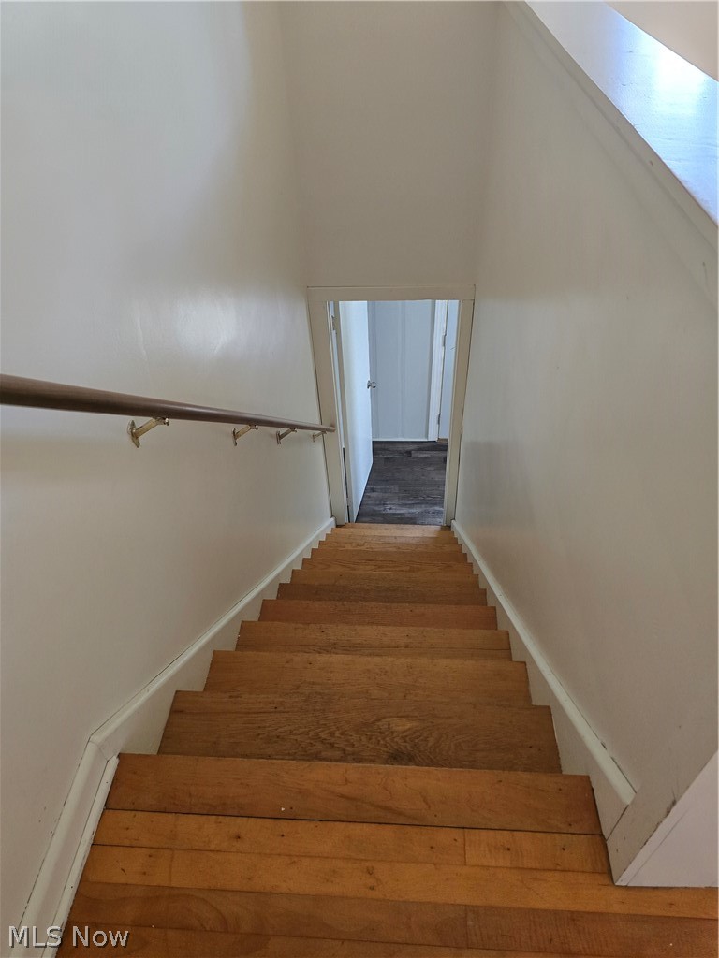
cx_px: 360
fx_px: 637
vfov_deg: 73.9
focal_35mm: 23
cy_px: 479
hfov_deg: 58.9
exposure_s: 1/120
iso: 800
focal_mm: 6.3
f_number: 1.7
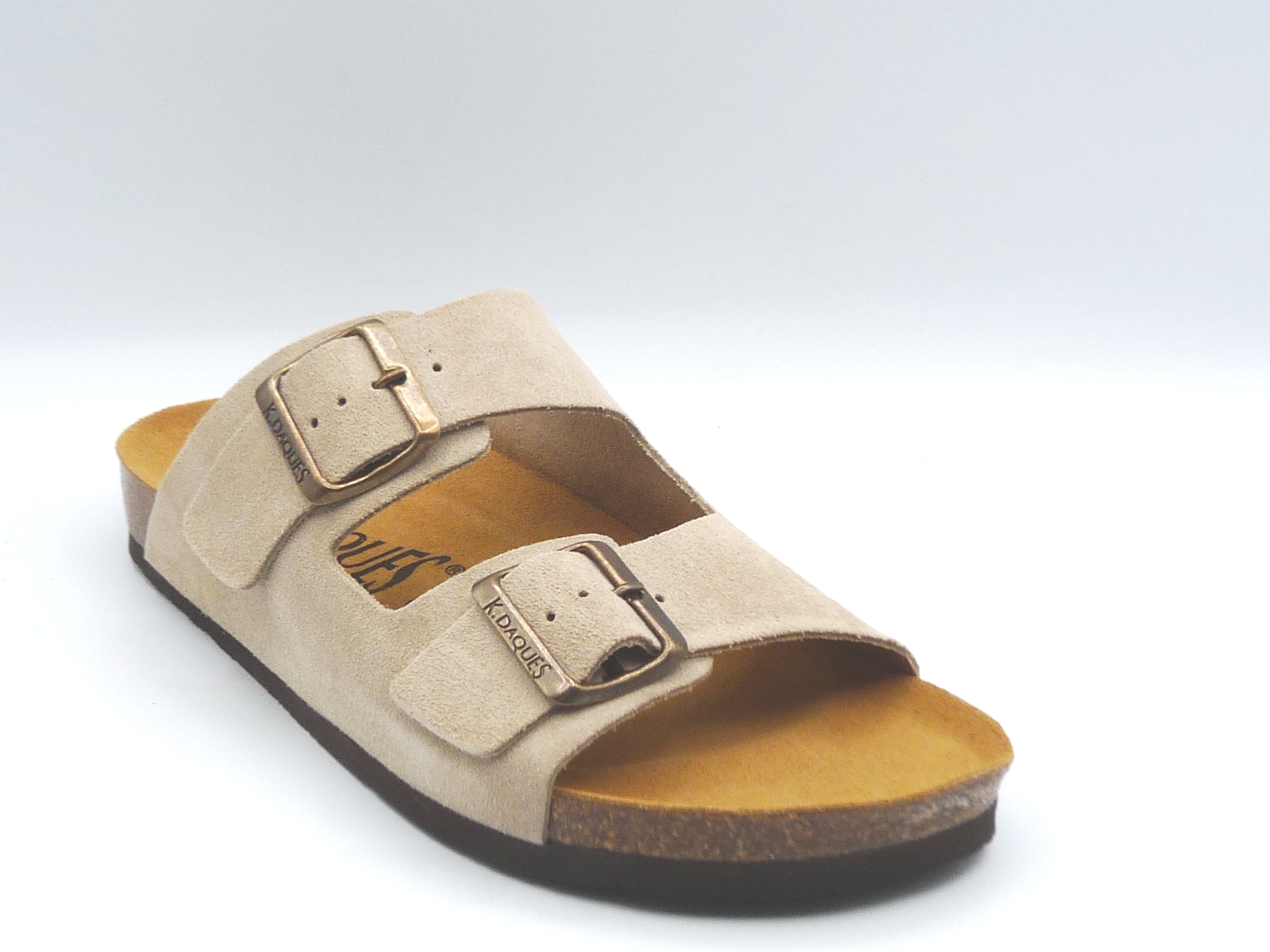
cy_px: 476
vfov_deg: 26.1
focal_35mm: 56
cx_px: 635
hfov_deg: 34.3
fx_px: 2055
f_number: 5
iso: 100
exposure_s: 1/200
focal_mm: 5.6
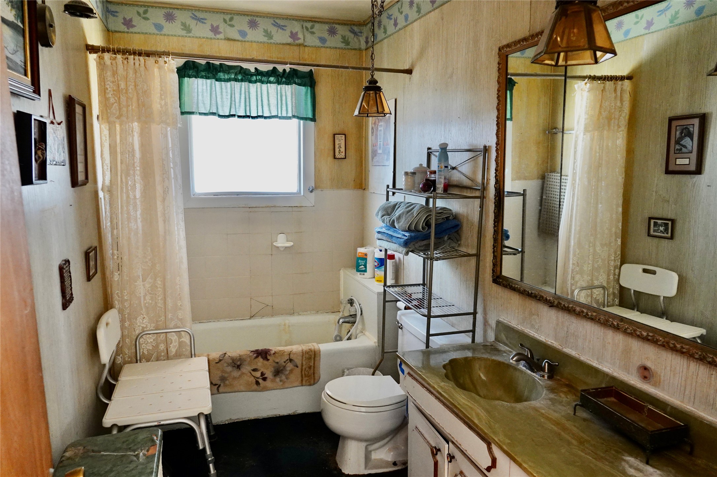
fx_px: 478
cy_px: 238
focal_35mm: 24
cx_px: 358
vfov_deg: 53.1
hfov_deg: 73.8
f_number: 2.4
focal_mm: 8.8
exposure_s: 1/30
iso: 800
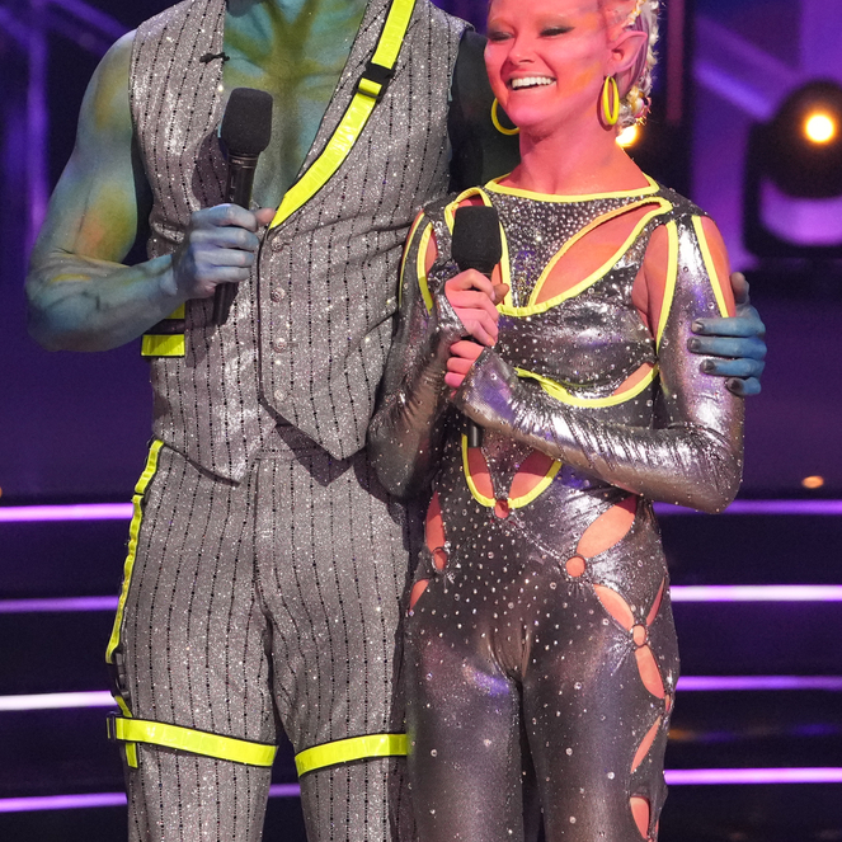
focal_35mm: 196
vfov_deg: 8.9
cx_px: 422
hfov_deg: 8.9
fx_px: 5394
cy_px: 295
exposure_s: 1/400
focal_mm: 102
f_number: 2.8
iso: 5000
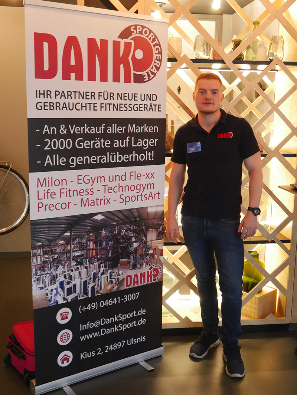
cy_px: 198
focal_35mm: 42
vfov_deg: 44.8
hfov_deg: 34.4
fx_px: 480
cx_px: 148
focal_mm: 21
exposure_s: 1/40
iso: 3200
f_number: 4.3
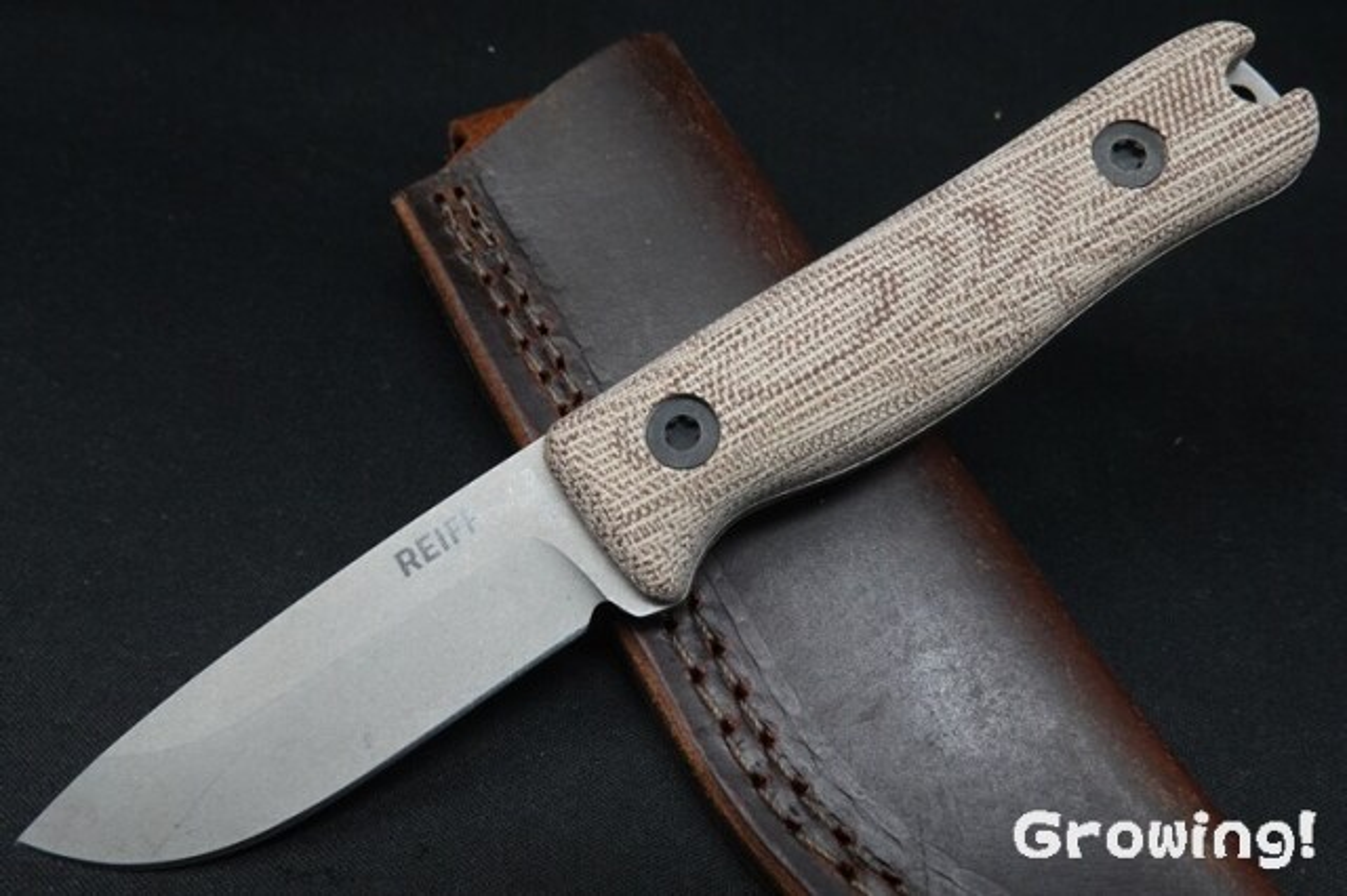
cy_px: 448
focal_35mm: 29
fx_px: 1084
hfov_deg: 63.7
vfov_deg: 44.9
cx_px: 674
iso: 640
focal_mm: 10.83
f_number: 8
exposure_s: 1/30
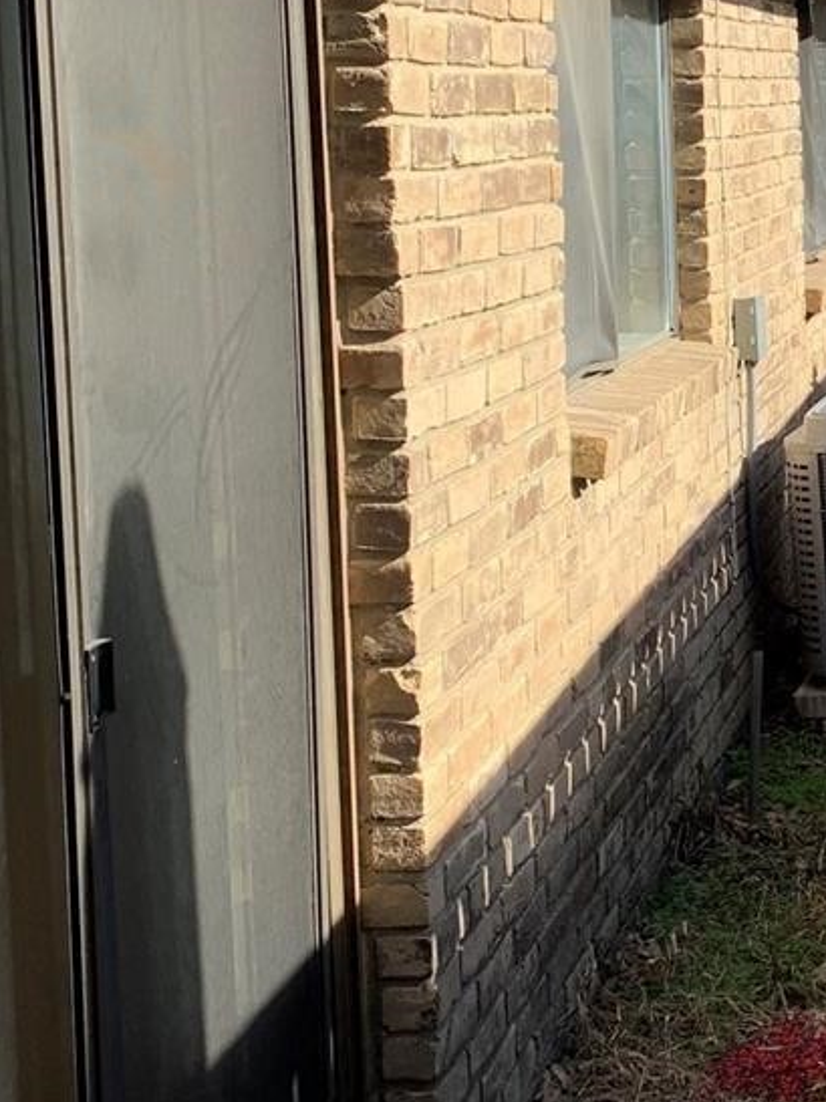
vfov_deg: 26.5
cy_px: 361
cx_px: 995
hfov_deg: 19.0
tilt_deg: -4.8
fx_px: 2323
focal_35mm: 73
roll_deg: -0.2
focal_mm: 4.25
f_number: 1.8
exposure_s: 1/856
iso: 25
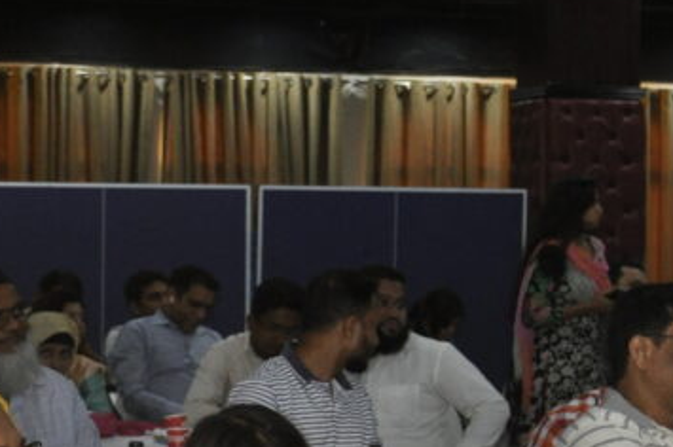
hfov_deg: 13.5
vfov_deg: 9.3
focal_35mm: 147
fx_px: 2745
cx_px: 851
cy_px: 193
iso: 800
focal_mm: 34
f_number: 5.6
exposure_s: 1/80
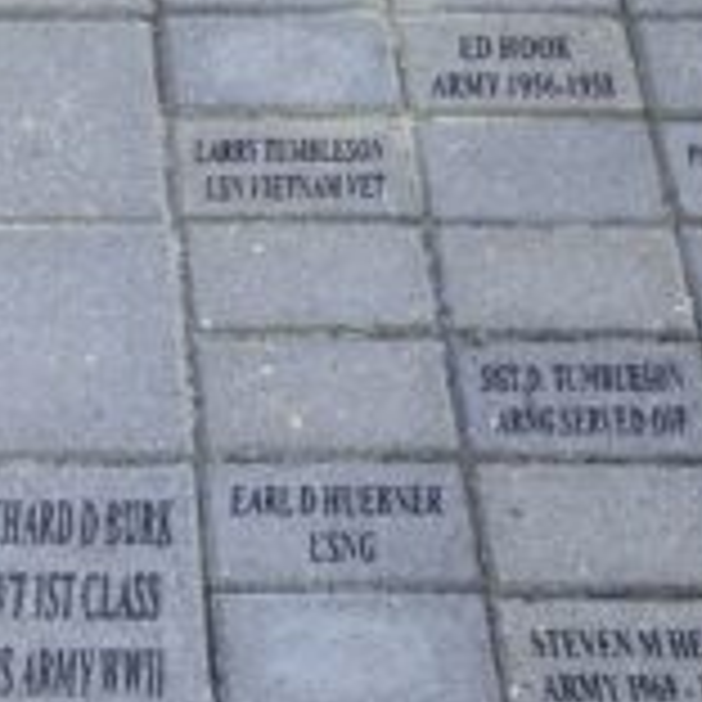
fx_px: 1790
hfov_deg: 20.9
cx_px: -112
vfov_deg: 21.9
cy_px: 144
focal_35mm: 78
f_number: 1.8
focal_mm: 5.56
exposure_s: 1/205
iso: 100
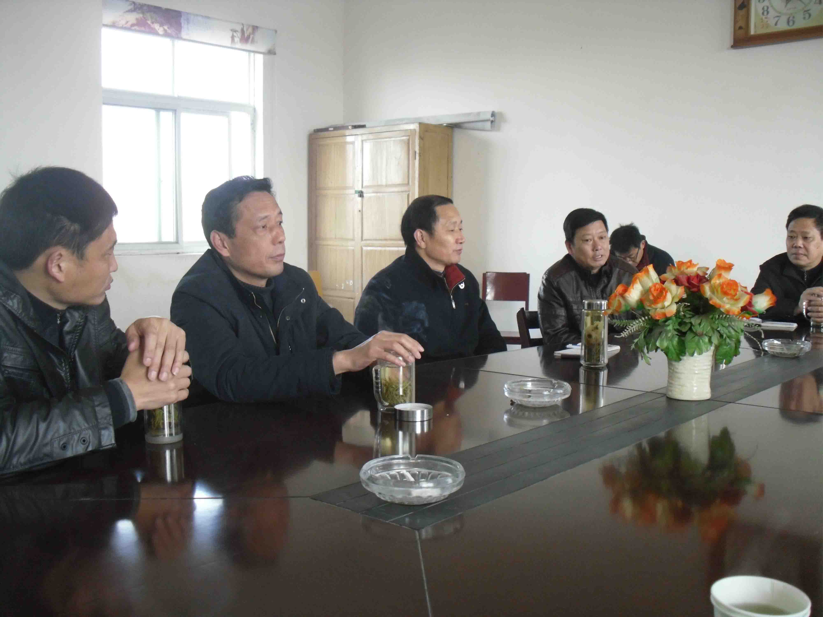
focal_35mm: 35
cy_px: 308
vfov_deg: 40.7
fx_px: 832
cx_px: 412
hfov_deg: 52.6
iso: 200
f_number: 3
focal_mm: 6.3
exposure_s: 1/45
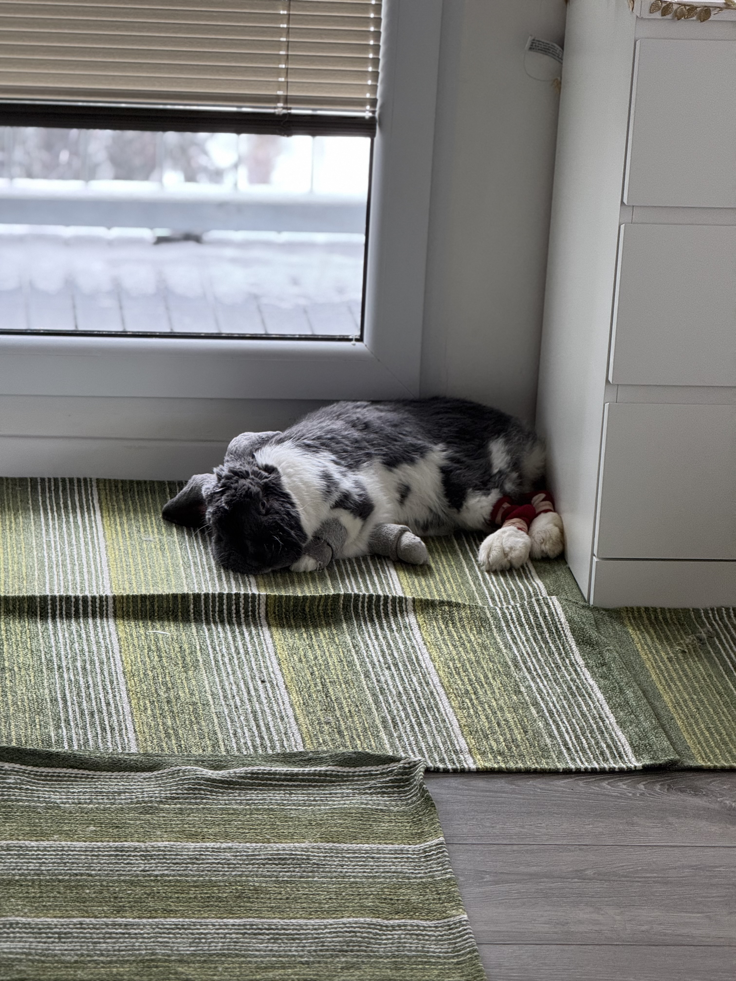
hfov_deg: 12.3
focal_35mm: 120
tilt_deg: -17.4
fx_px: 3402
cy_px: 490
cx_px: 368
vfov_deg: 16.4
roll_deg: -3.0
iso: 250
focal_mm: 15.66
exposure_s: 1/63
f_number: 2.8
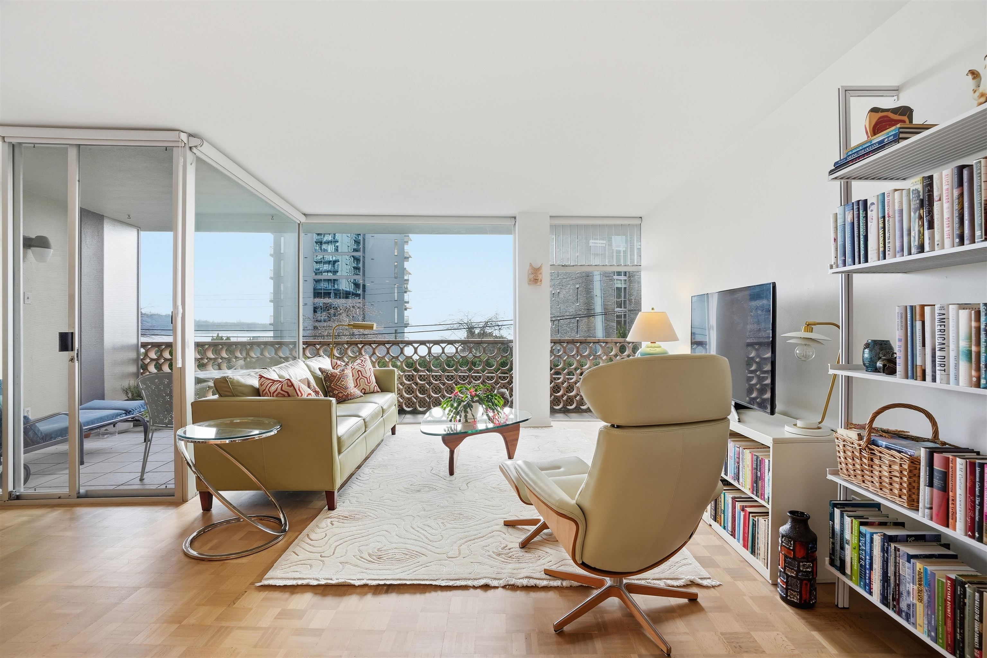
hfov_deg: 96.7
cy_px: 329
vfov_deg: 73.7
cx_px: 494
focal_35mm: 16
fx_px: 439
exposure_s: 1/800
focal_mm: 16
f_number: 8
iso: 400
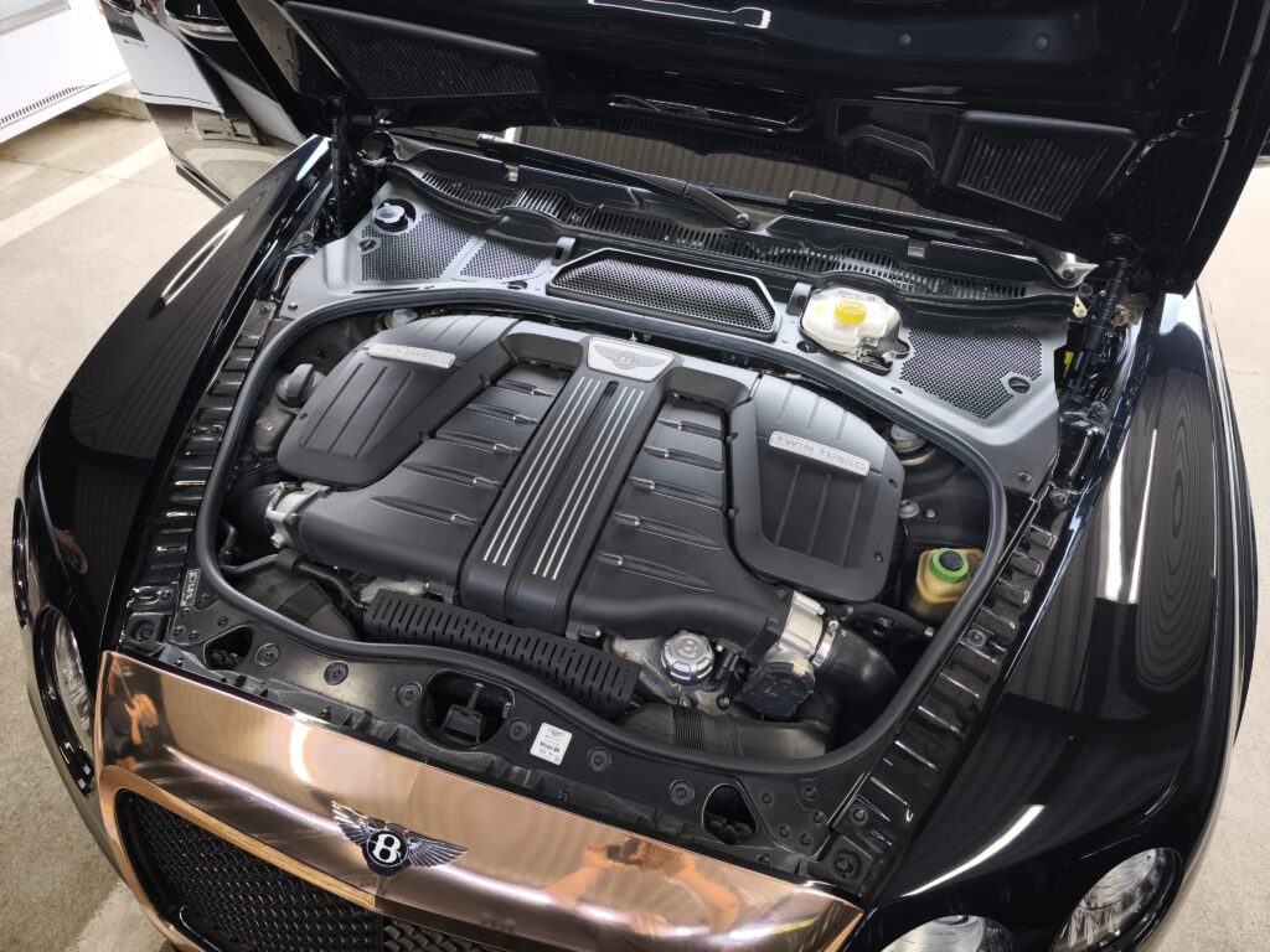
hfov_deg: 73.9
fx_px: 844
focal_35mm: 23
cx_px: 635
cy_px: 476
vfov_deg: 58.9
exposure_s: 1/100
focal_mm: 6.57
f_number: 1.6
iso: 100
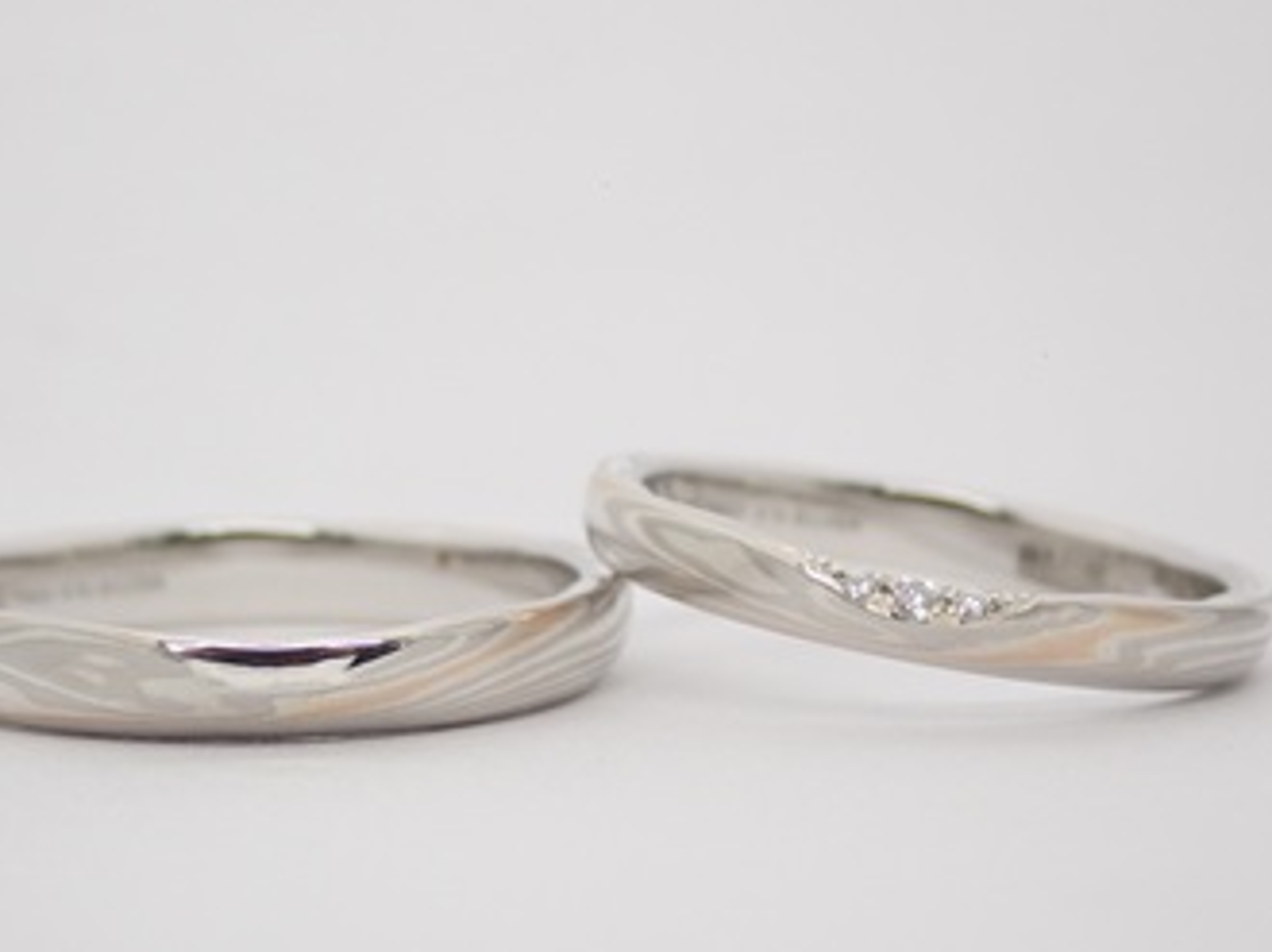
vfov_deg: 14.1
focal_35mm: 105
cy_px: 634
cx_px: 559
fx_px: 3856
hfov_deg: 18.7
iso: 200
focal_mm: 13.65
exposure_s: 1/125
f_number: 4.1
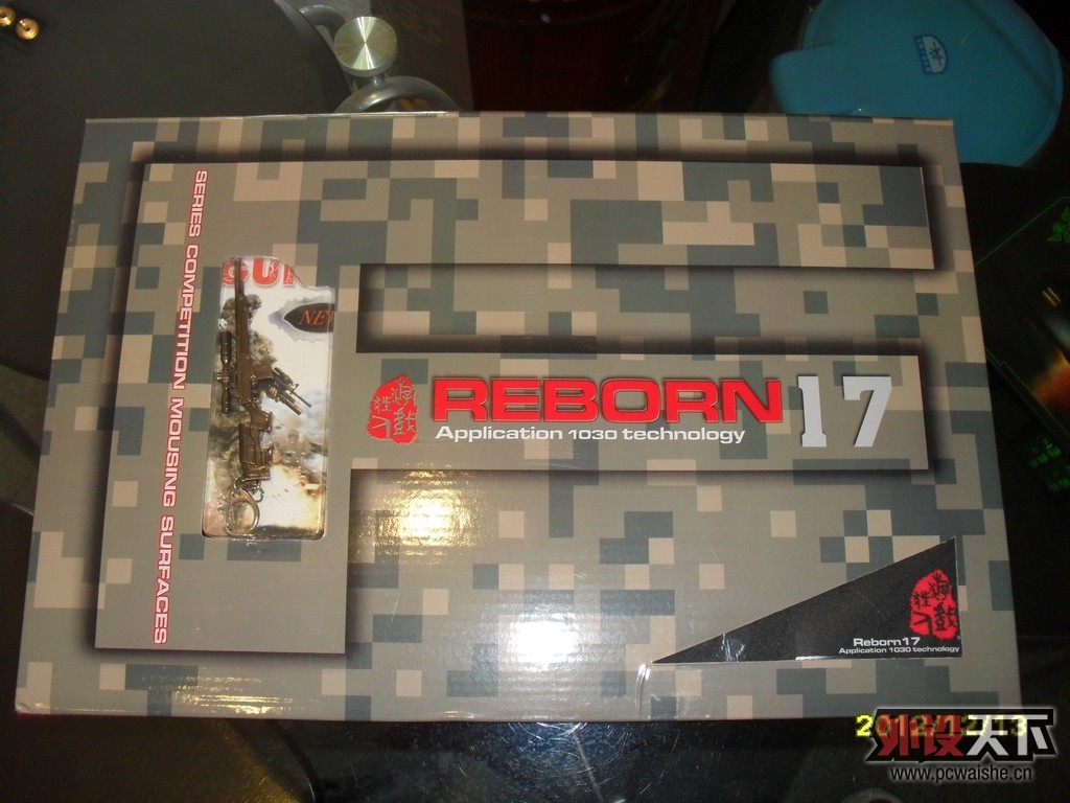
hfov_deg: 52.6
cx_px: 535
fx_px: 1082
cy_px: 402
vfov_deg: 40.7
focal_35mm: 35
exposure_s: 1/45
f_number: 3.2
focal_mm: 6.3
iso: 200
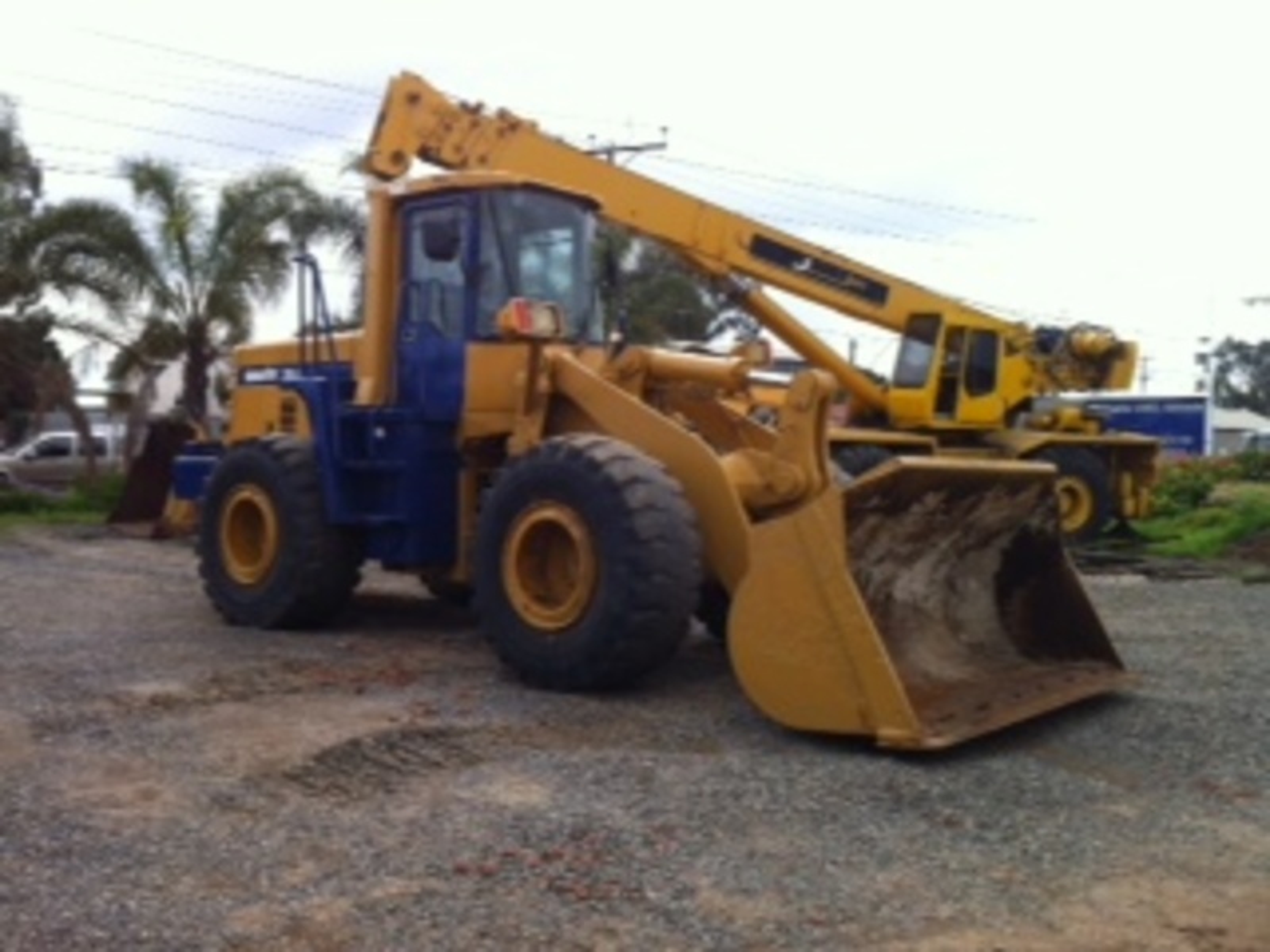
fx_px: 1284
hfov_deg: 52.6
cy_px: 476
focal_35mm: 35
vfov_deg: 40.7
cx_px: 635
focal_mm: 3.85
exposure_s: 1/656
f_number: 2.8
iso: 80
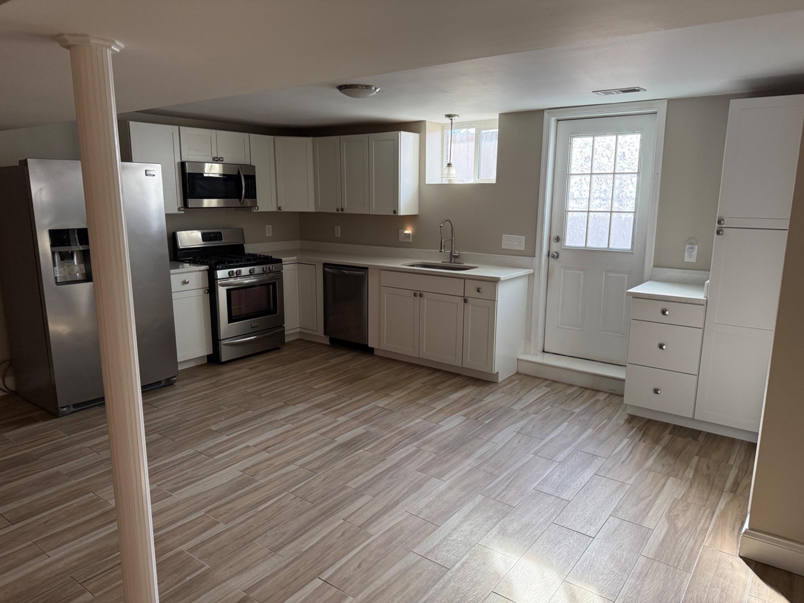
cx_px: 402
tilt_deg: -10.5
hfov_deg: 71.6
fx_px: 557
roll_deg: -0.7
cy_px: 302
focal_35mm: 24
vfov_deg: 56.8
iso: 250
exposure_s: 1/120
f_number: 1.78
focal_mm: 6.76
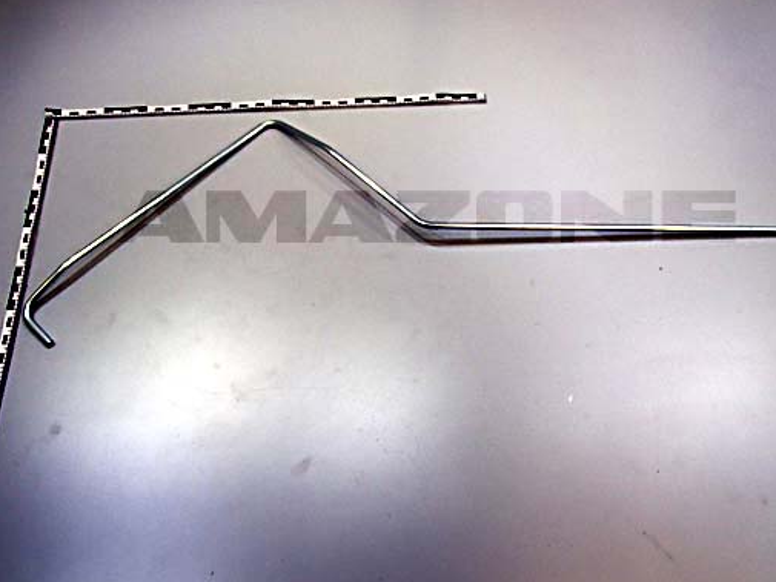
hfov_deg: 48.9
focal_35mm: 38
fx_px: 852
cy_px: 252
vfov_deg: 37.7
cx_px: 413
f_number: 4.1
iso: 200
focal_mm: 5.4
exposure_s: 1/30
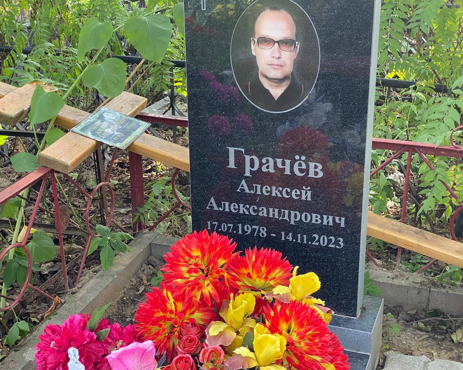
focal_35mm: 55
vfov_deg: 27.6
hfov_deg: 34.2
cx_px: 233
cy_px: 186
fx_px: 754
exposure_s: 1/98
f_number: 2
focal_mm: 6
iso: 160
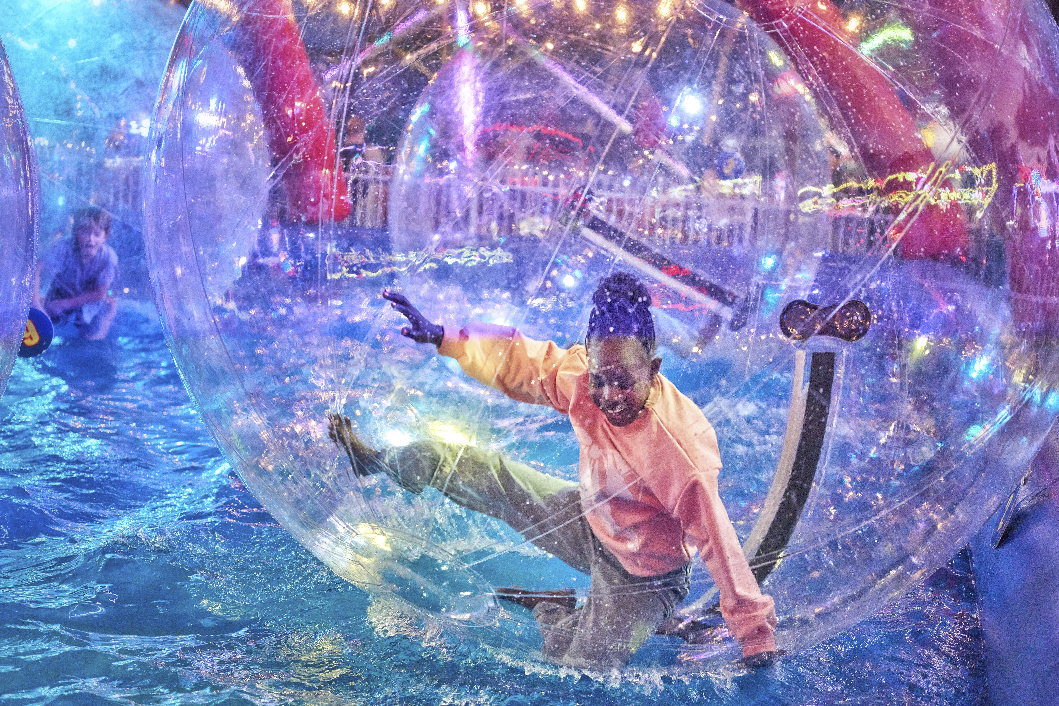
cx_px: 530
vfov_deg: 27.0
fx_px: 1471
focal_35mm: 50
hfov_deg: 39.6
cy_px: 353
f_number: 2.8
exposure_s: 1/1000
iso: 1600
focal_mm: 50
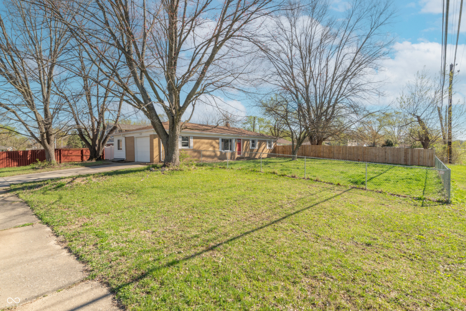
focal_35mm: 18
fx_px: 233
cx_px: 233
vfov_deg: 67.4
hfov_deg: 90.0
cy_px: 156
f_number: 11
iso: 50
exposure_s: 1/50
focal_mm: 18
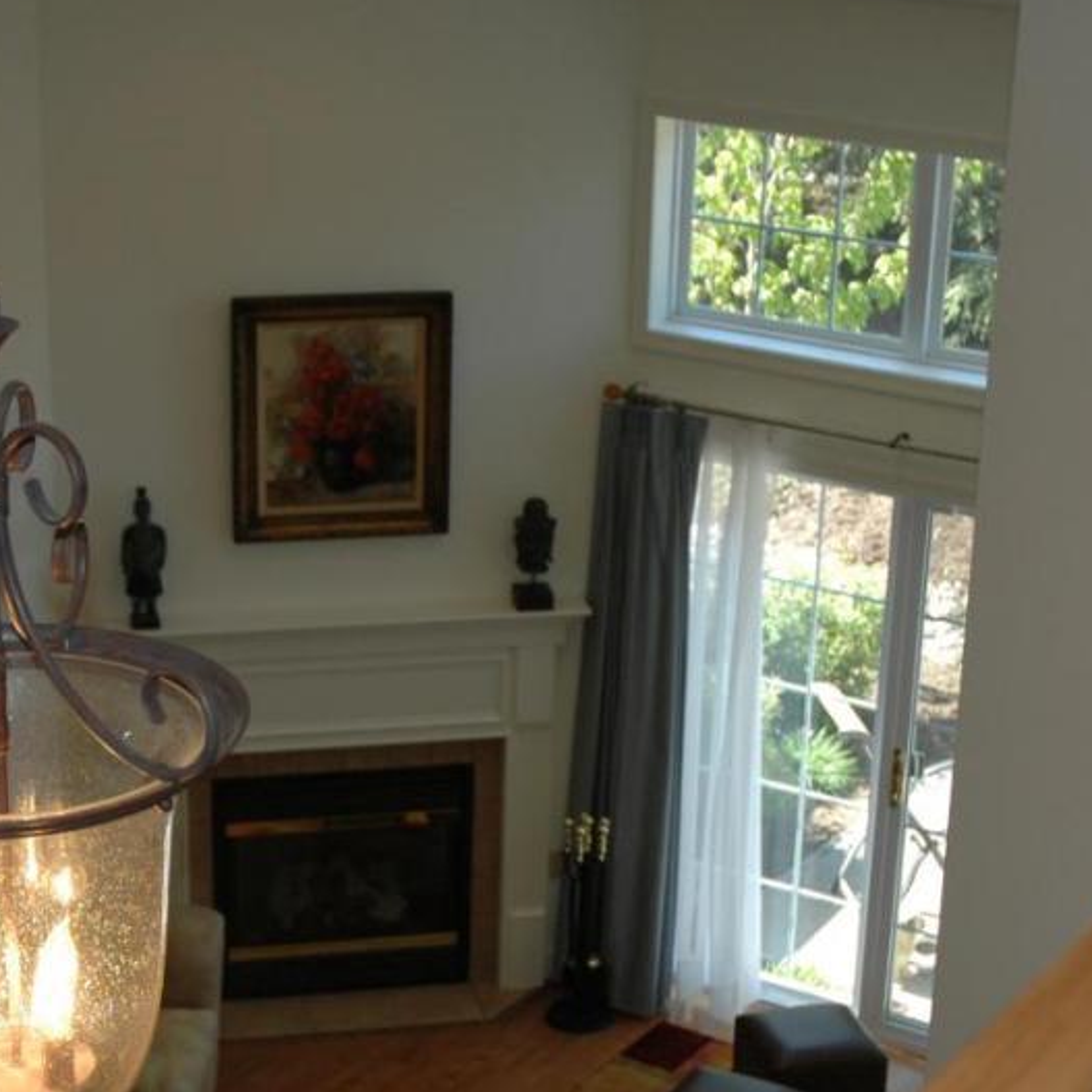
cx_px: 420
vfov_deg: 21.3
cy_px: 763
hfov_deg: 21.4
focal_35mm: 81
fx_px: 2888
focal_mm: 29
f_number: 4
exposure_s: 1/250
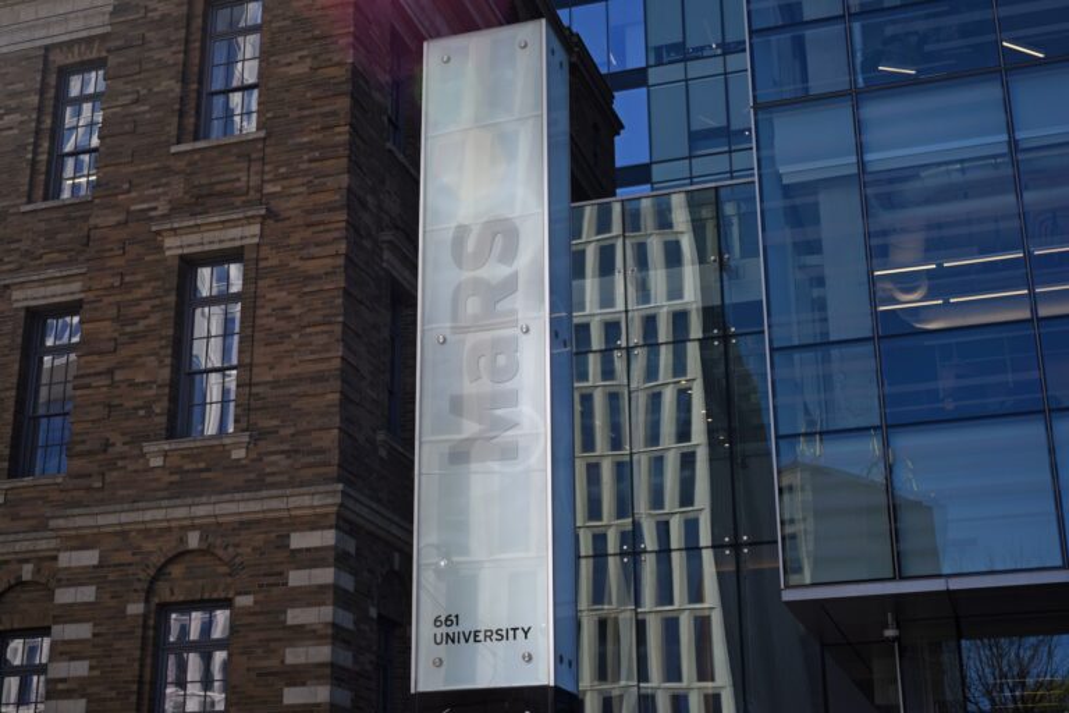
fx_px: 1485
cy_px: 356
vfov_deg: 27.0
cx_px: 534
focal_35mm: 50
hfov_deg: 39.6
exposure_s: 1/320
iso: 400
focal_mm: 50
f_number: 13
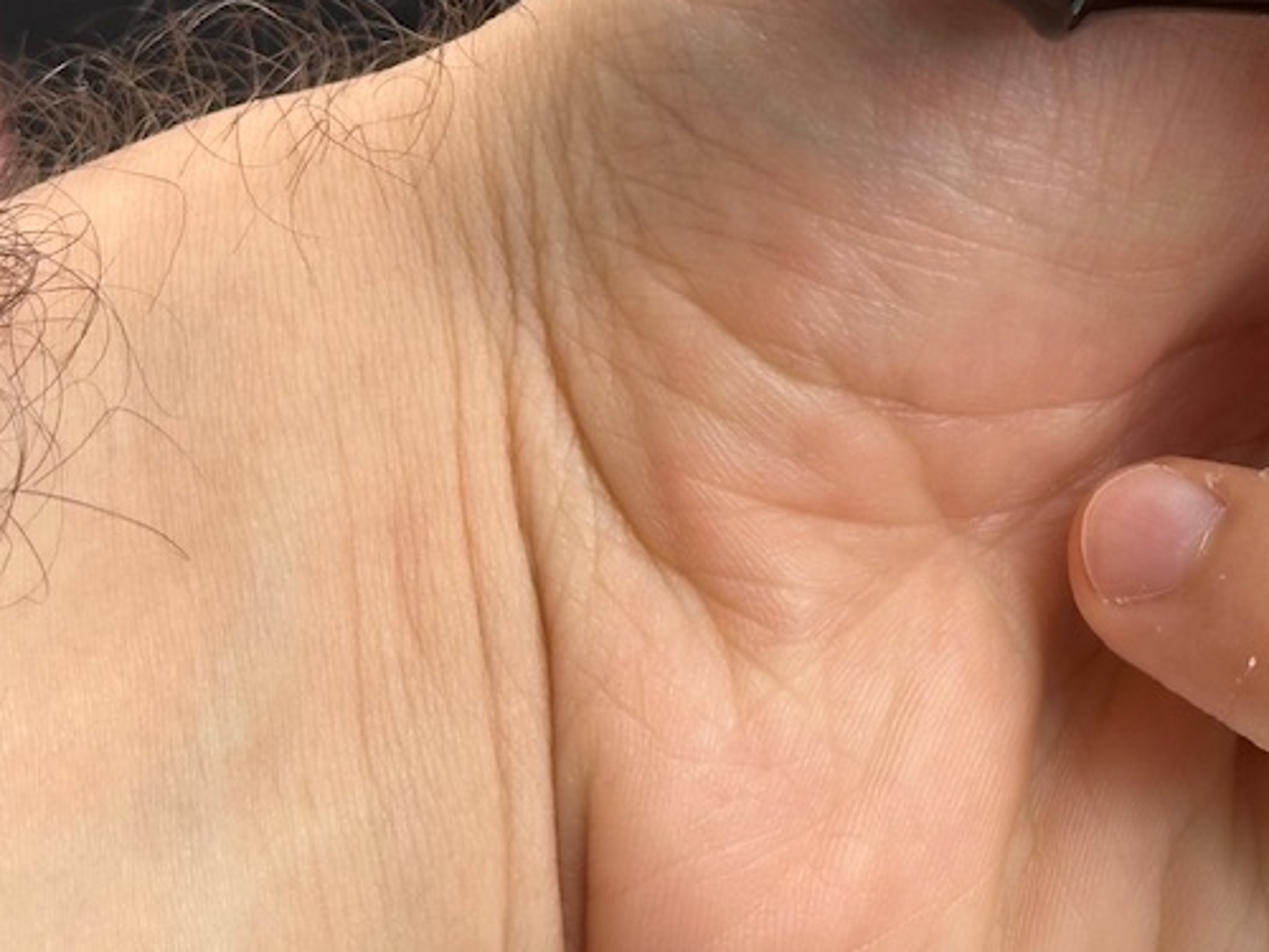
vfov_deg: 11.8
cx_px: 1497
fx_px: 4509
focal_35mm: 123
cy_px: -193
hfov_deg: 15.5
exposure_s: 1/709
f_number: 1.78
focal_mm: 6.86
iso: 64
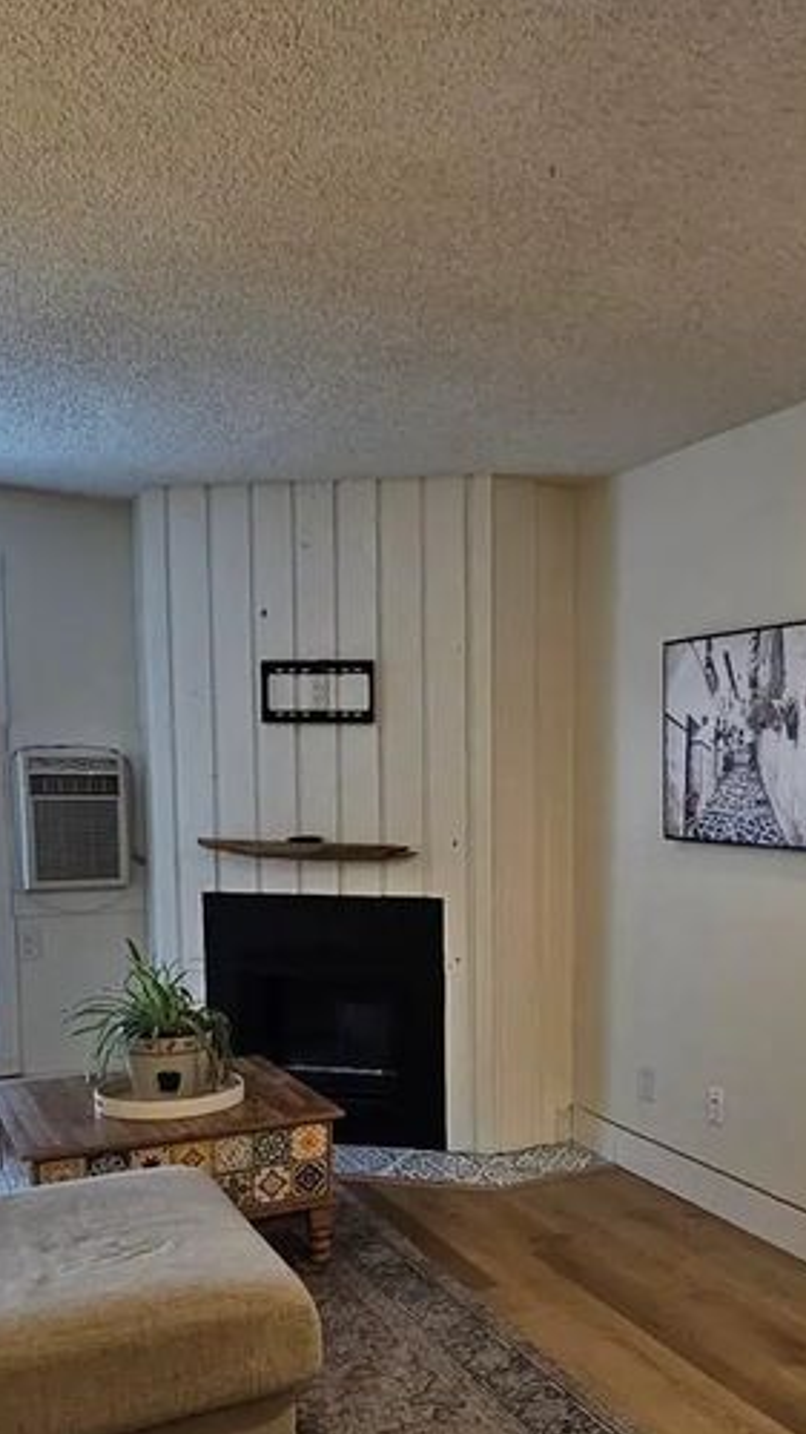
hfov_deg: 39.0
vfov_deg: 64.7
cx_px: 611
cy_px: 935
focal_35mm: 29
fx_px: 1103
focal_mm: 2.2
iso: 125
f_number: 2.2
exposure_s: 1/60
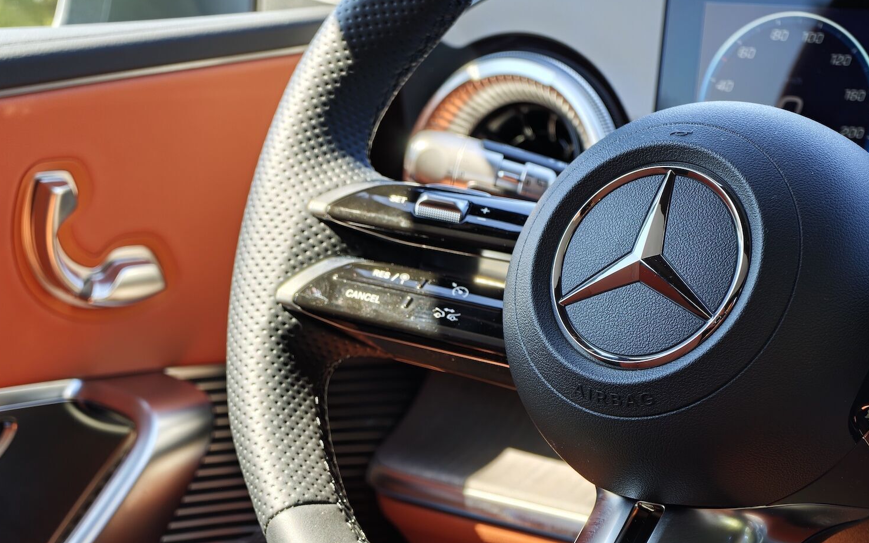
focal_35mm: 88
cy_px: 288
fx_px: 2084
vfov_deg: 14.8
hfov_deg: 23.5
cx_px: 406
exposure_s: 1/100
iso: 50
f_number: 2.39
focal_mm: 19.9
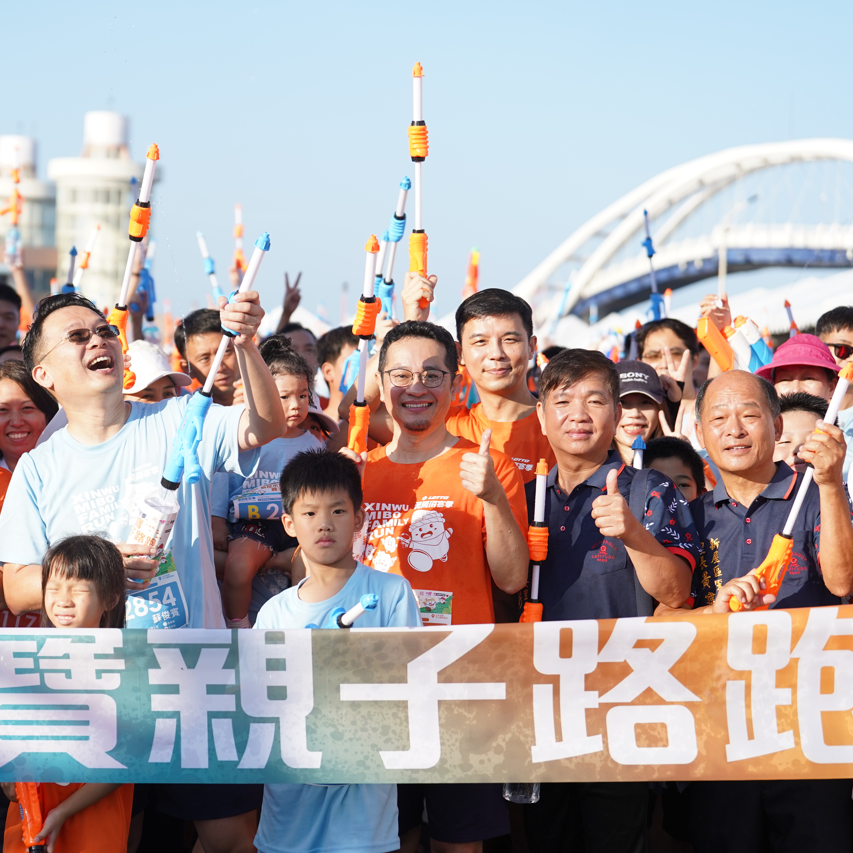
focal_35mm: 90
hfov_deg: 19.2
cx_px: 223
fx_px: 2509
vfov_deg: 19.3
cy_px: 424
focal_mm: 70
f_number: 3.2
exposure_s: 1/2000
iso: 250
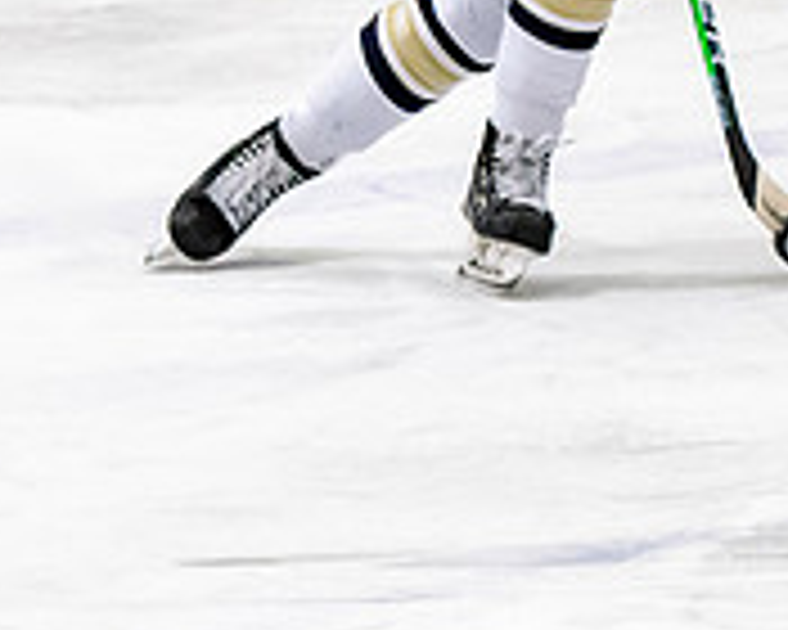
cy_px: -232
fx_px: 16698
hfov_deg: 2.7
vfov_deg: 2.2
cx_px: 556
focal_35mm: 716
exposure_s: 1/800
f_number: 3.2
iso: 2000
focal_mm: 92
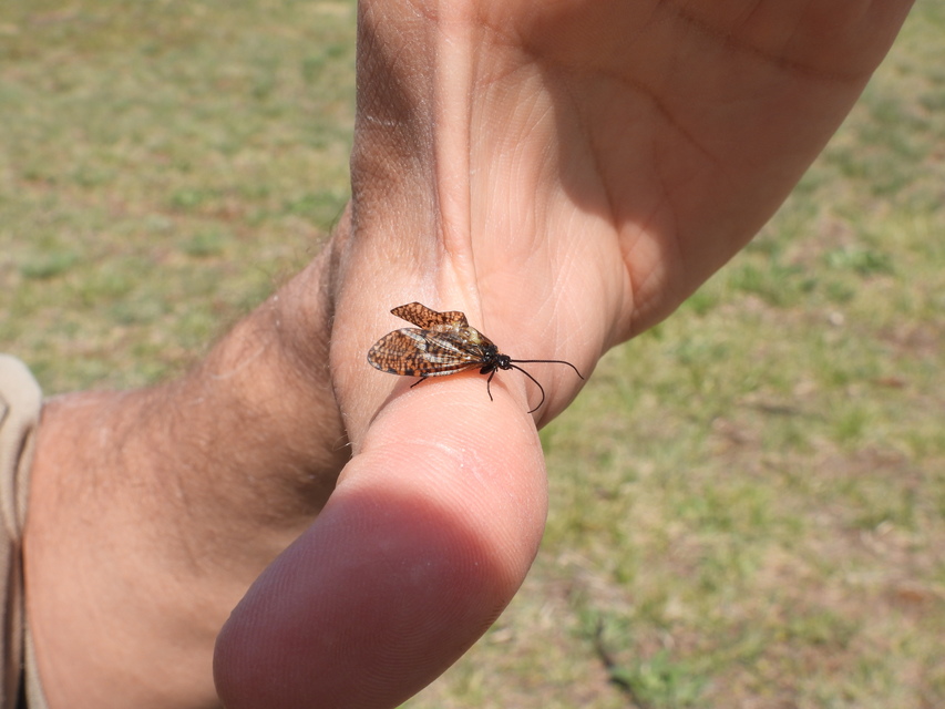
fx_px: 1365
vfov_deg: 29.1
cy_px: 354
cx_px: 472
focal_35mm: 50
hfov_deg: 38.2
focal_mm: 8.9
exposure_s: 1/400
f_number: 6.3
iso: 100
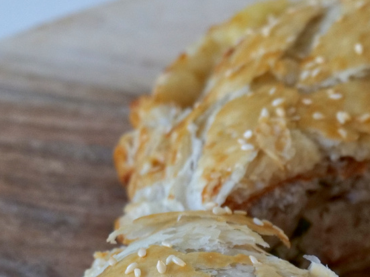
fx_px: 2148
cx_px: 438
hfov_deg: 9.7
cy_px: 297
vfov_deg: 7.3
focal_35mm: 201
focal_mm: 60
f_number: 7.1
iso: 2500
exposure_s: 1/100
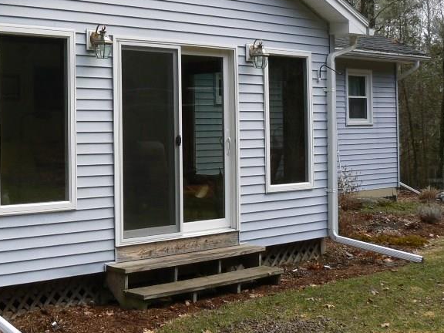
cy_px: 112
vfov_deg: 22.8
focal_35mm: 64
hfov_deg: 29.3
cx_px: 65
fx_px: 821
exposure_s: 1/125
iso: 80
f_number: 5.6
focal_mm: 6
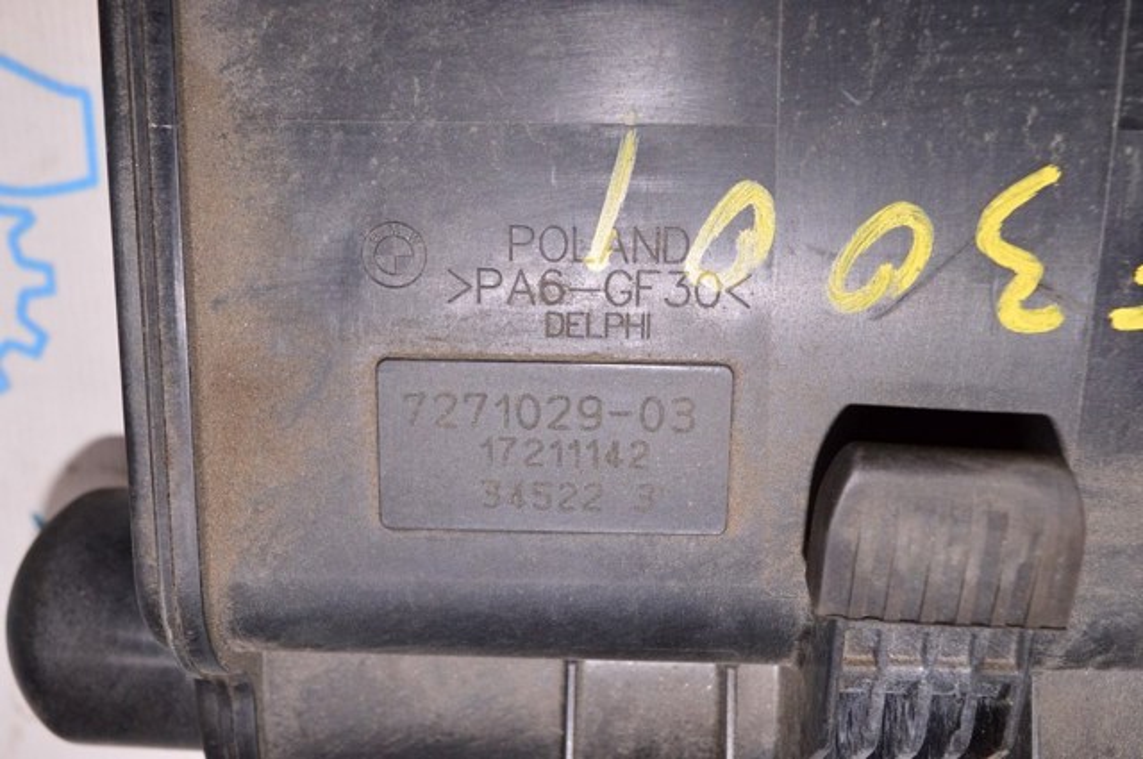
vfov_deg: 34.1
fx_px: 1237
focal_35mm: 39
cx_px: 572
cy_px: 380
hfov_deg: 49.6
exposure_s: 1/200
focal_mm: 26
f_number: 8
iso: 1600
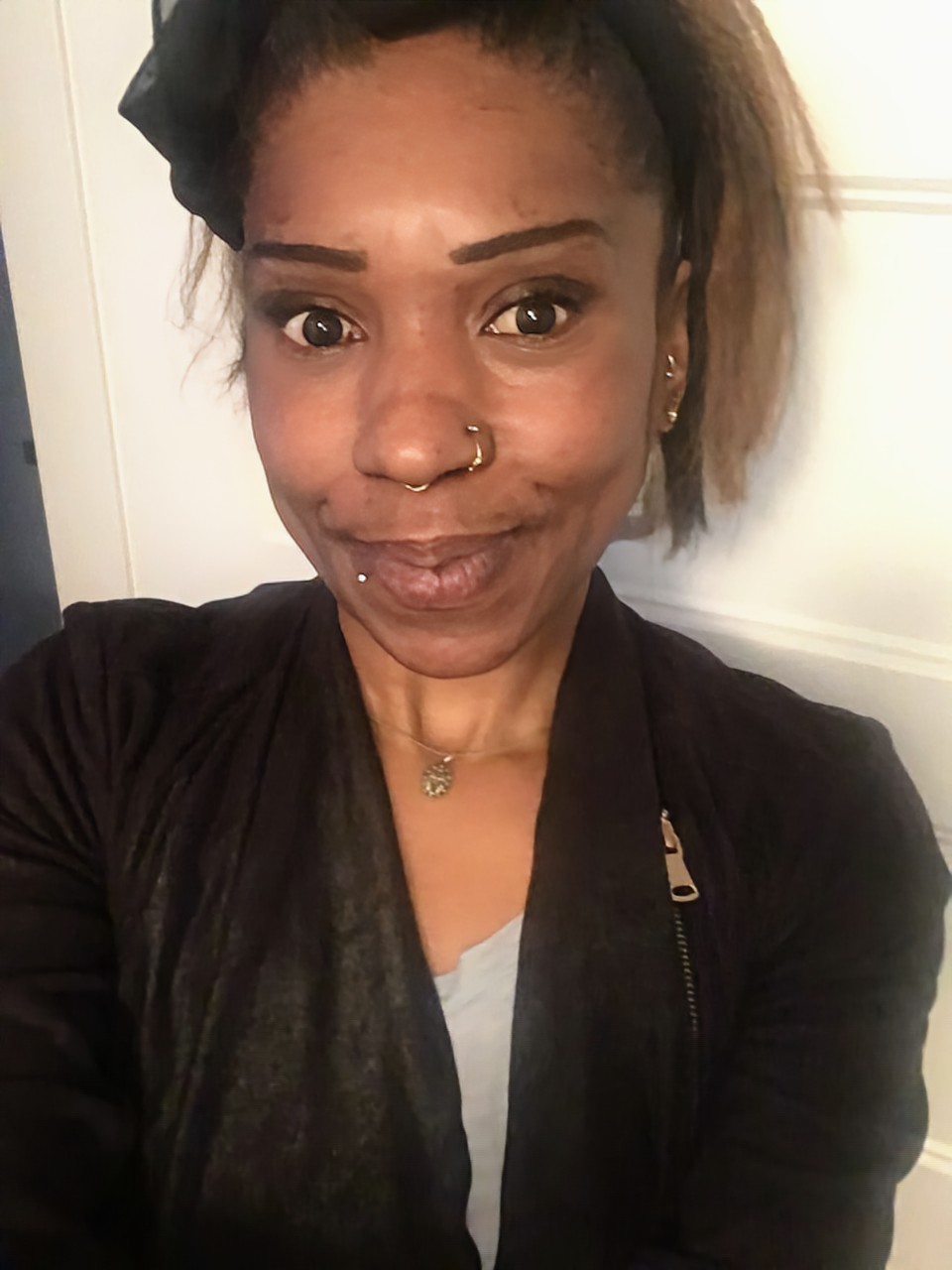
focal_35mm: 31
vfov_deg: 58.4
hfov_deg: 45.4
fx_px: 1137
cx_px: 476
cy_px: 635
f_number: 2.4
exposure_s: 1/20
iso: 800
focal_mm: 2.15
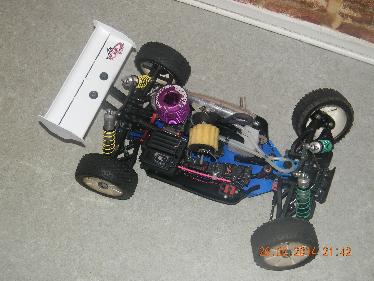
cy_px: 140
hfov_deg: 40.4
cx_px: 187
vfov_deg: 30.9
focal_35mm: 47
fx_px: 508
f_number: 3.9
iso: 200
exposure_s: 1/30
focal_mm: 8.6
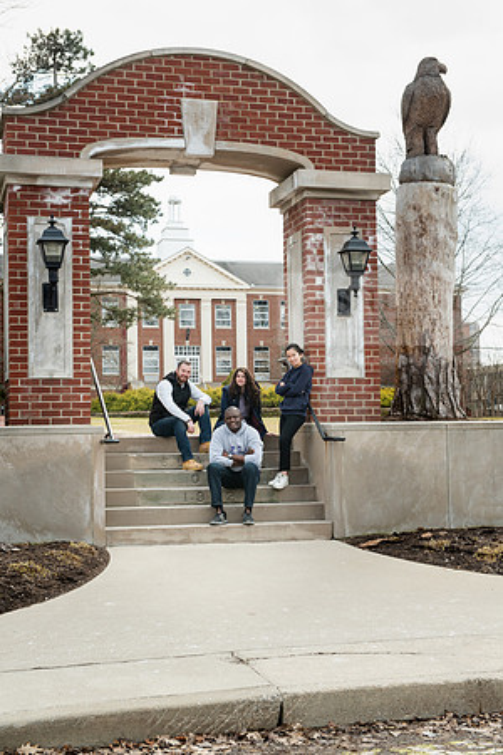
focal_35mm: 55
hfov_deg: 24.6
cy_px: 378
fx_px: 1153
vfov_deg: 36.2
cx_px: 252
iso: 400
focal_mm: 55
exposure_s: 1/250
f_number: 8
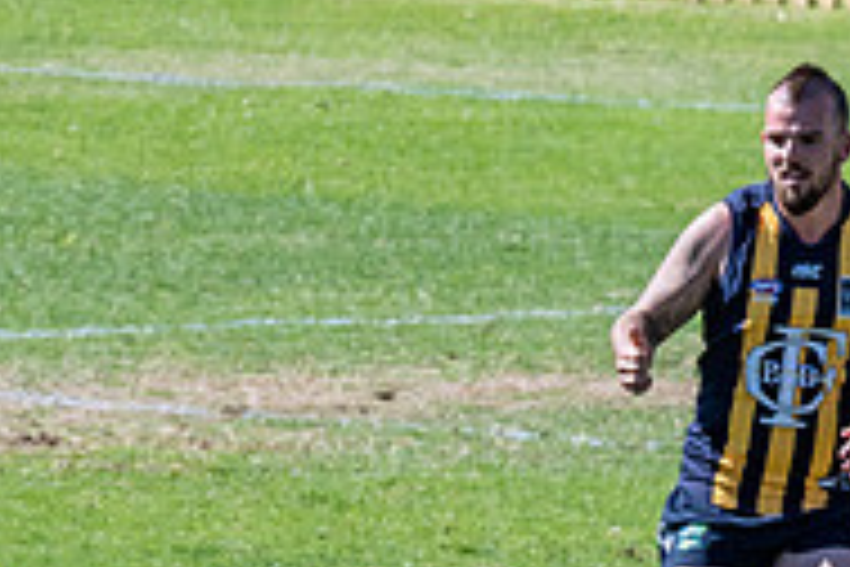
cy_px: 754
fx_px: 43181
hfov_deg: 1.1
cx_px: -353
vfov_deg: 0.8
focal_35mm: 1829
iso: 800
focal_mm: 350
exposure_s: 1/800
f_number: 14
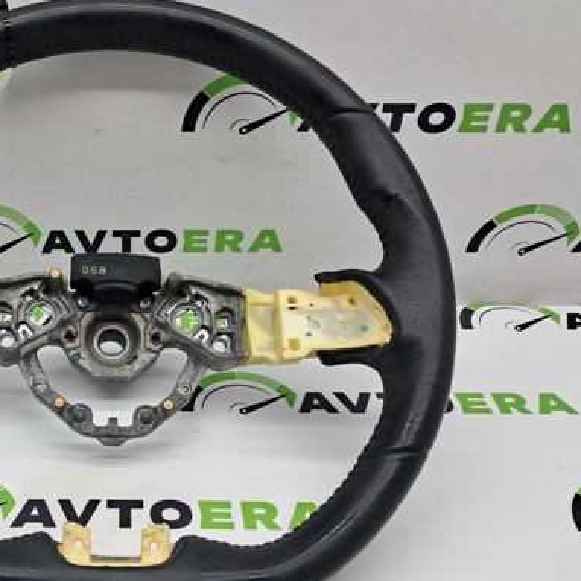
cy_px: 323
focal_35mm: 40
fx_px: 760
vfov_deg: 41.8
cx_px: 103
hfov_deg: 39.9
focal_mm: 4
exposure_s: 1/100
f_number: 1.8
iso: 50
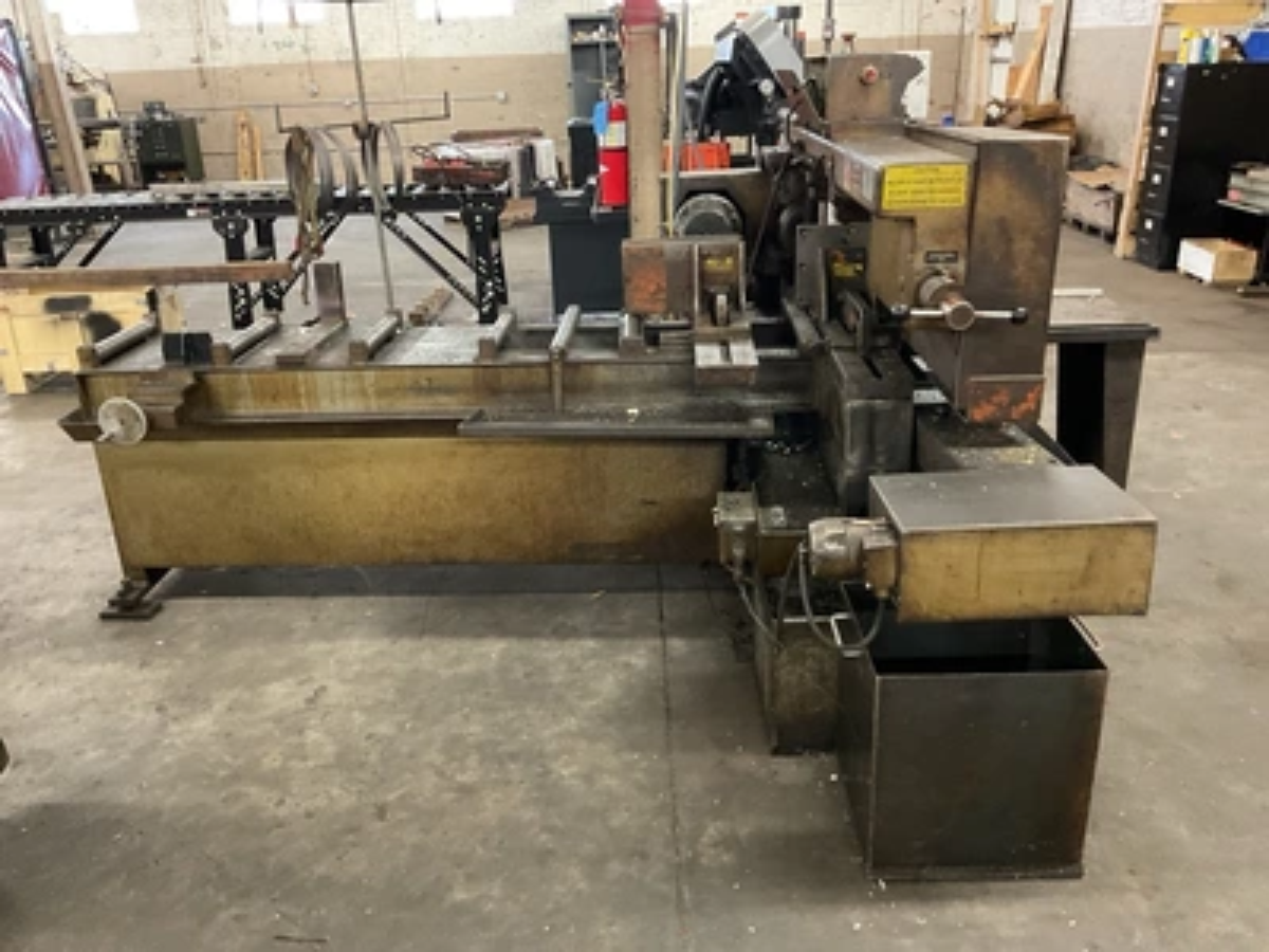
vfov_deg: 48.2
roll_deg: -0.3
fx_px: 1063
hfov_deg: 61.7
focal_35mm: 29
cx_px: 634
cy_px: 476
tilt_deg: -21.3
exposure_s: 1/30
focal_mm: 3
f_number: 1.8
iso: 500
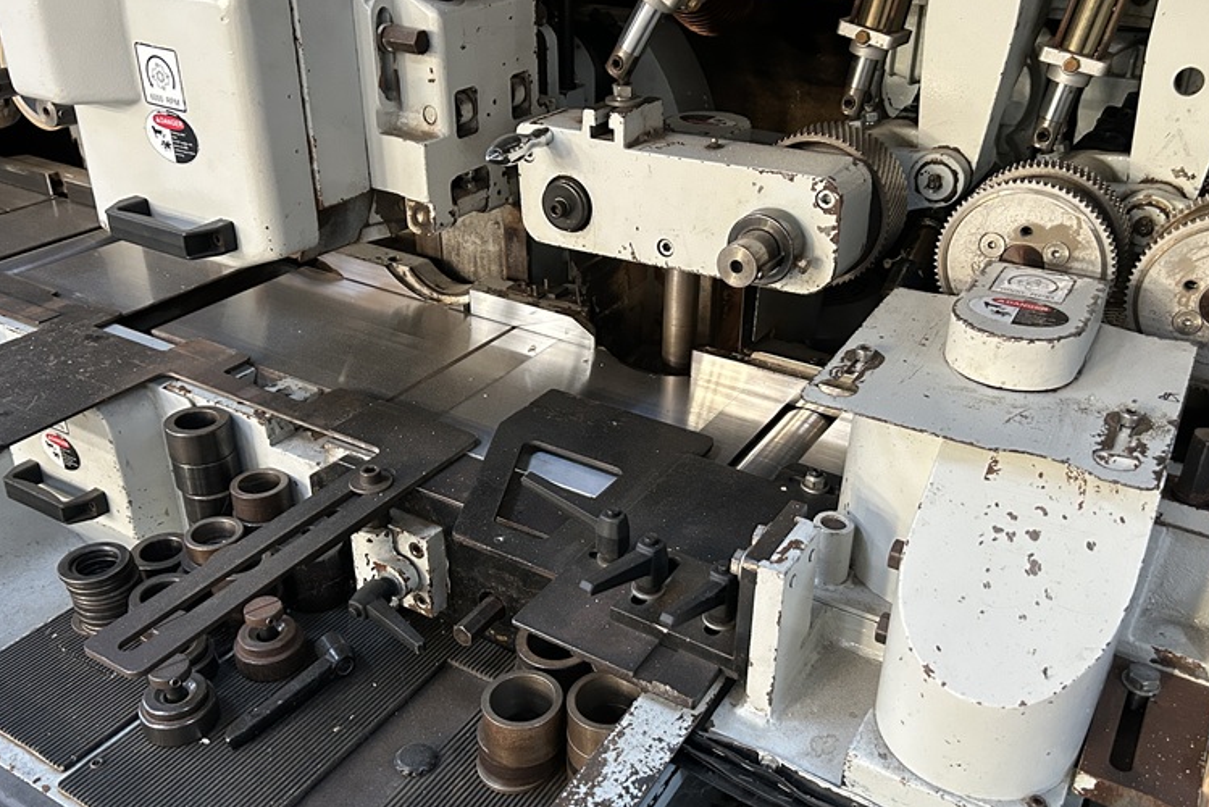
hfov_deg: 58.7
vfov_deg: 41.1
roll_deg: -0.3
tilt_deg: -29.5
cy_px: 417
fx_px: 1075
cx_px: 625
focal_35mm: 32
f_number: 1.5
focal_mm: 5.7
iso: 400
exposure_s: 1/60
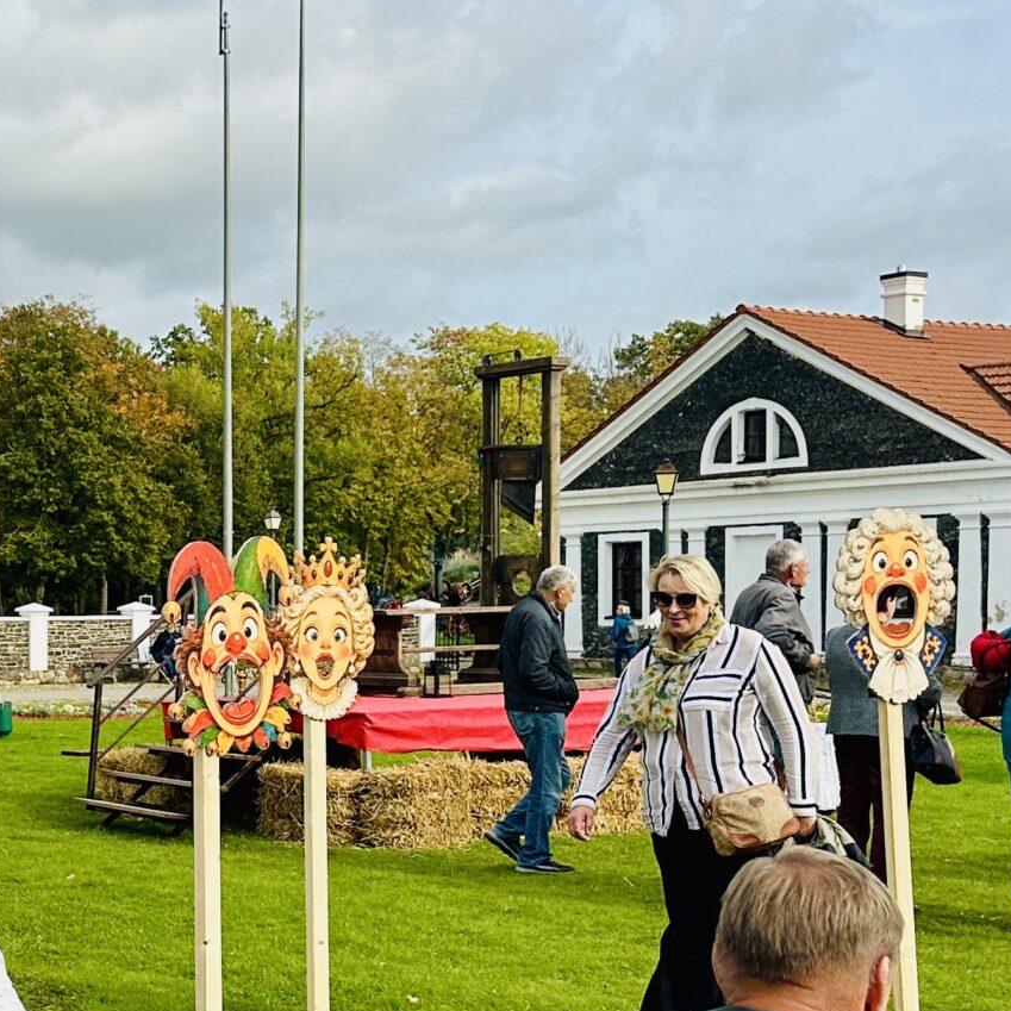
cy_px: 676
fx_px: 2115
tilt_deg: -1.9
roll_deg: +0.9
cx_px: -255
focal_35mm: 64
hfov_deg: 24.0
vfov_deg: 26.7
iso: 80
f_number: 1.78
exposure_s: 1/4184
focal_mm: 6.86
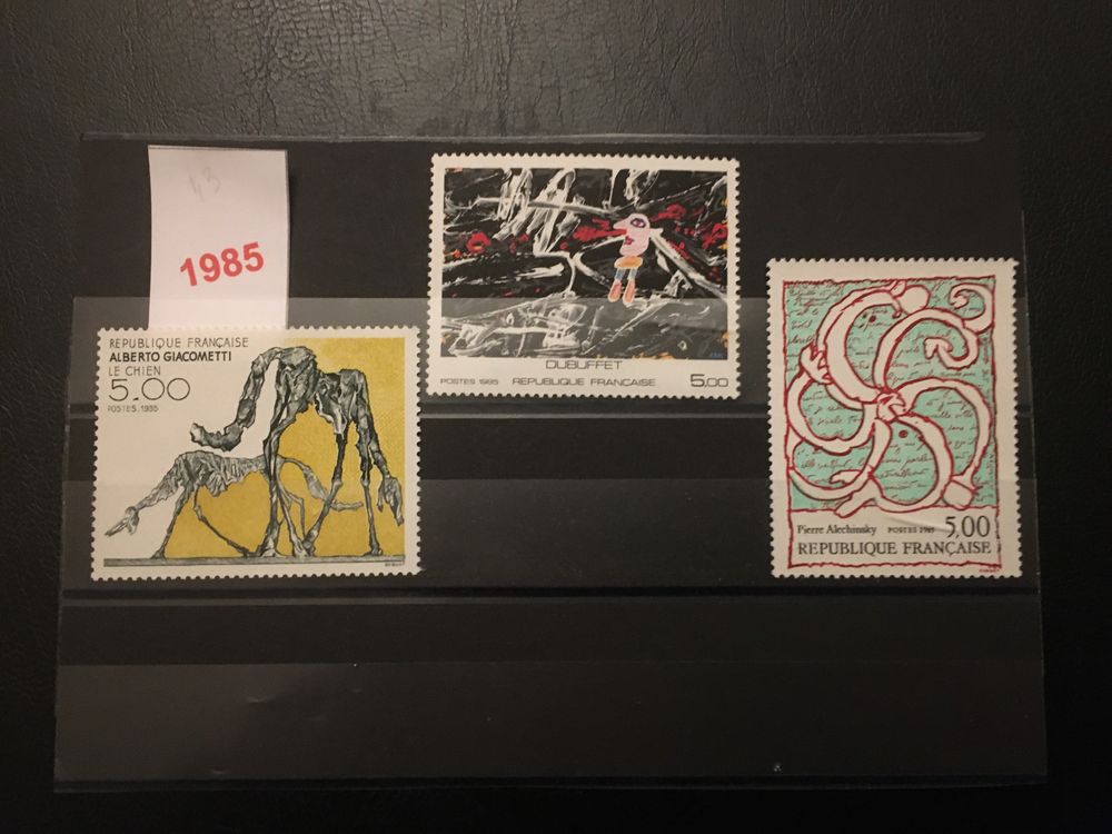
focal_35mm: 29
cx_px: 556
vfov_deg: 48.2
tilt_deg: -83.5
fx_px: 932
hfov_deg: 61.7
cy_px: 417
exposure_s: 1/17
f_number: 2.2
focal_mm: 4.15
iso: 400
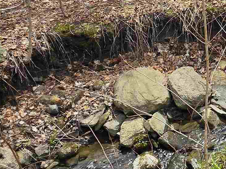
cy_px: 32
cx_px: 251
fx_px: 353
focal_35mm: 54
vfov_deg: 26.5
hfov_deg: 31.4
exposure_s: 1/1192
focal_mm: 2.2
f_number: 1.9
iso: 32
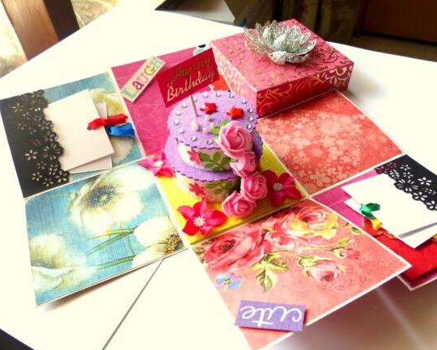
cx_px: 238
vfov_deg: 53.2
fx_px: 349
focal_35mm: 27
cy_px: 176
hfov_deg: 63.9
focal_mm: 4.5
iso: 100
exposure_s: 1/80
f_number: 2.8
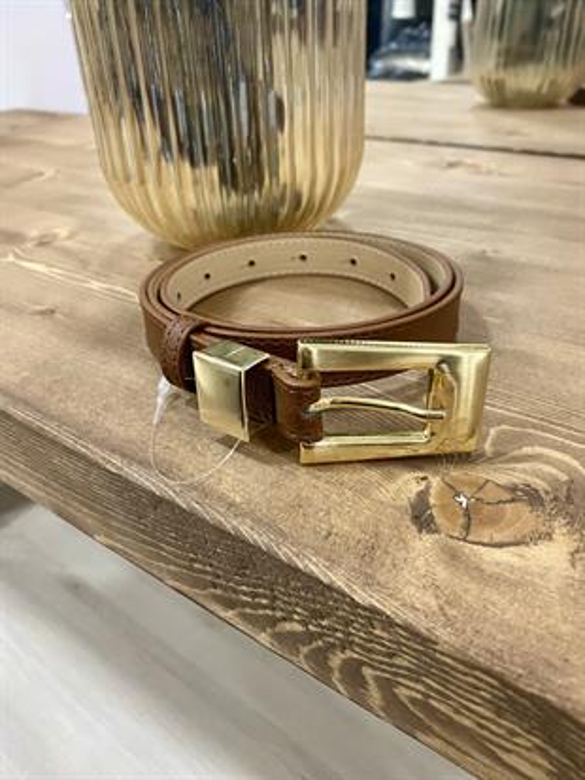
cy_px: 390
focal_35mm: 25
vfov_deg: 69.4
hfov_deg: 54.9
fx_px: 563
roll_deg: +2.0
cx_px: 292
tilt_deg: -31.3
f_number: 1.8
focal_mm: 4.25
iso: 320
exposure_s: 1/50
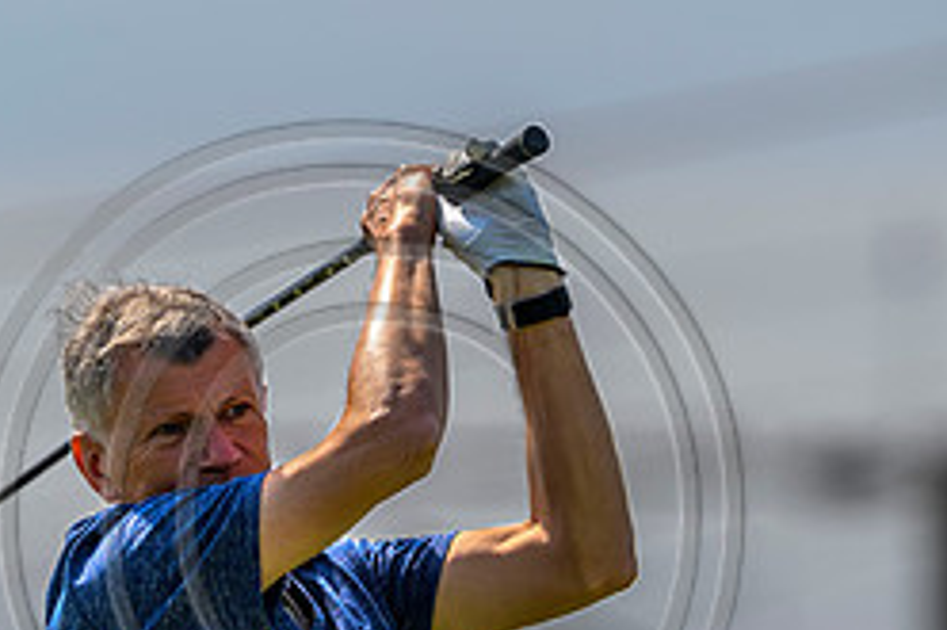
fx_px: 24631
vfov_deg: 1.5
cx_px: 347
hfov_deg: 2.2
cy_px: 510
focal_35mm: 937
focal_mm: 400
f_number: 4
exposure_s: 1/3200
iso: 500
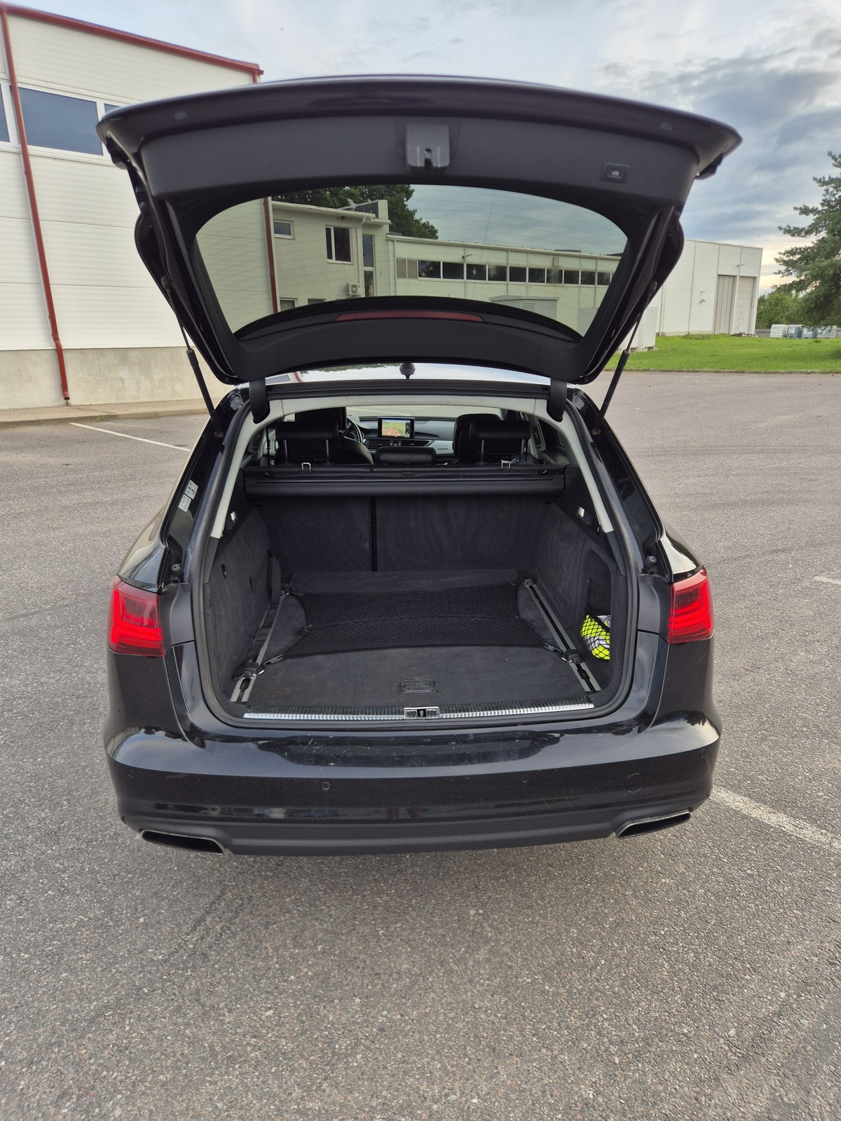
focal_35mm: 23
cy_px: 560
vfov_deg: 73.9
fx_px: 745
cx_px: 420
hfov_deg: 58.9
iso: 25
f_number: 1.8
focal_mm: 5.4
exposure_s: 1/180
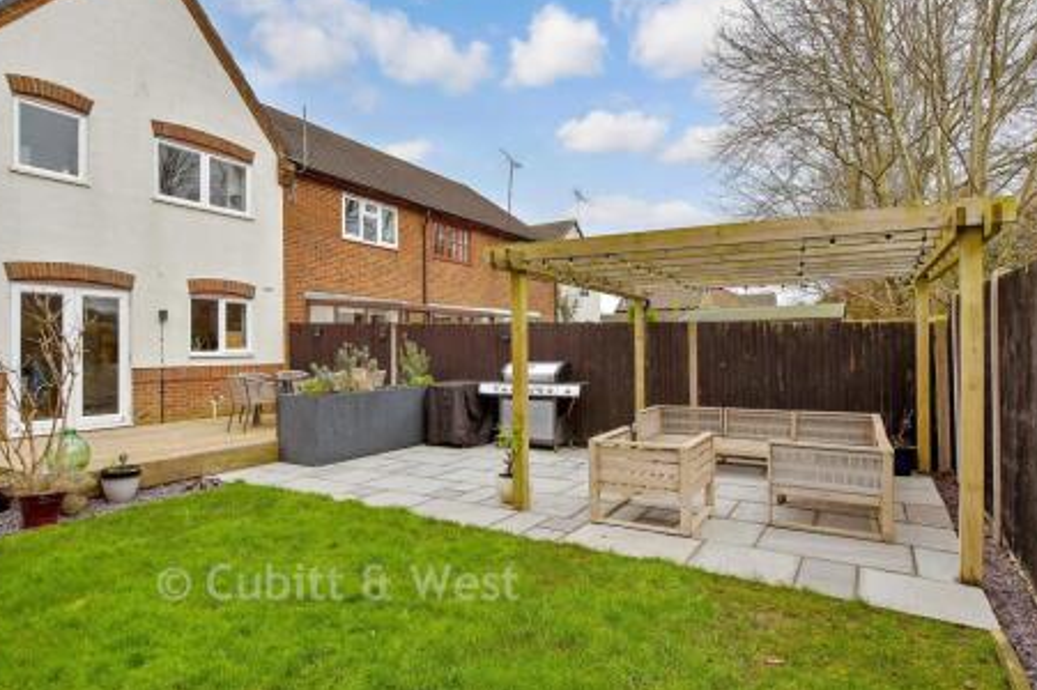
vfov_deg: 64.5
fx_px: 547
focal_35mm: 19
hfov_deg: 86.9
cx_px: 513
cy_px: 332
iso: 400
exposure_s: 1/400
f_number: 8
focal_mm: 12
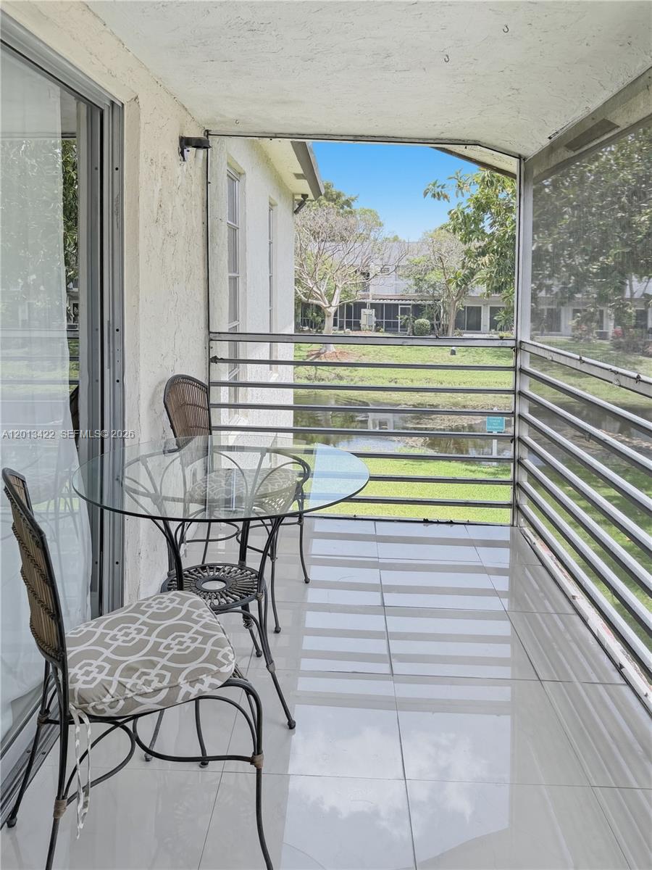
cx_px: 326
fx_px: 603
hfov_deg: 56.8
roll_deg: -2.2
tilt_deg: -12.7
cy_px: 435
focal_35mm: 24
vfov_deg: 71.6
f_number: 1.8
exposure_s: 1/1385
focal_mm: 6.8
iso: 100
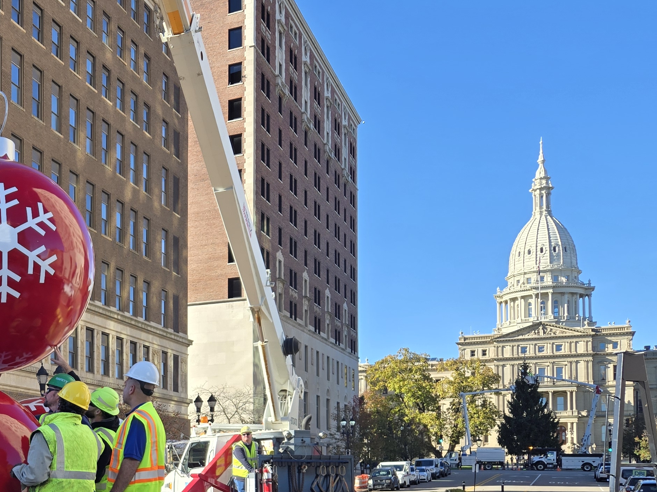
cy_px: 434
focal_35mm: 49
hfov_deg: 35.2
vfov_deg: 28.6
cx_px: 0
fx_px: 930
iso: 25
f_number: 1.8
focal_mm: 5.4
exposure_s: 1/843
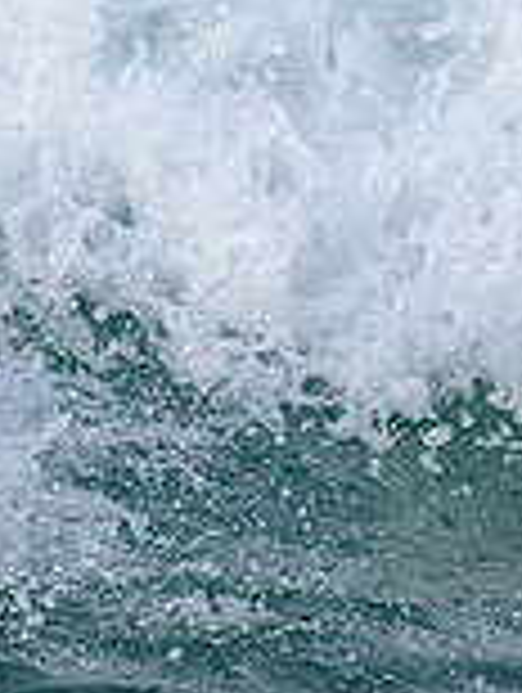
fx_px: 73406
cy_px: -22
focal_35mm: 3661
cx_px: -475
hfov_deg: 0.4
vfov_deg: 0.5
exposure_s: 1/2000
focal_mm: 800
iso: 280
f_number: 6.3
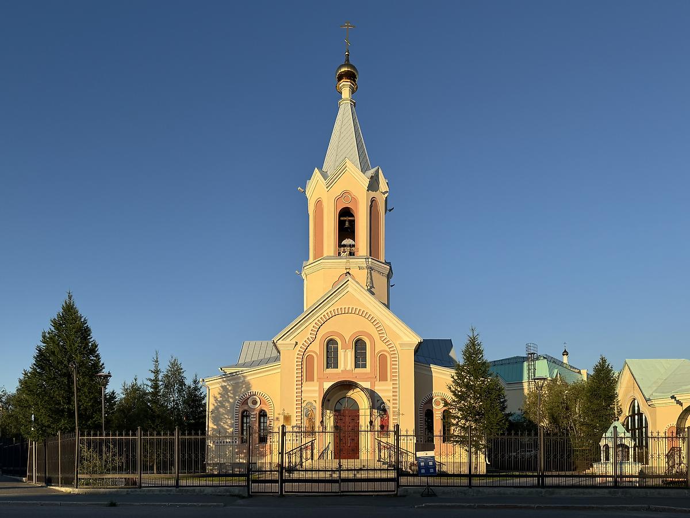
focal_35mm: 24
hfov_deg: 71.6
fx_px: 478
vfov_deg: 56.8
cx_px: 345
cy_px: 259
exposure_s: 1/2959
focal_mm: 6.76
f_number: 1.78
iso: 80
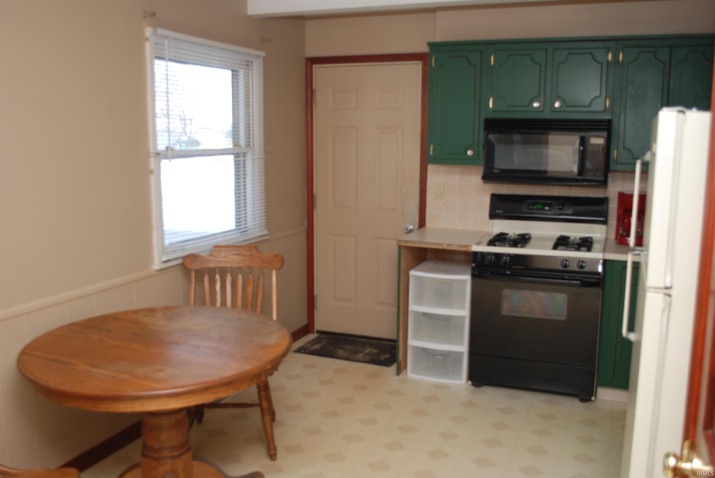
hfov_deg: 57.2
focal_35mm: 33
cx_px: 358
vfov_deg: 40.1
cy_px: 239
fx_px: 656
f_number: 4
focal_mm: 22
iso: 100
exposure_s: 1/60
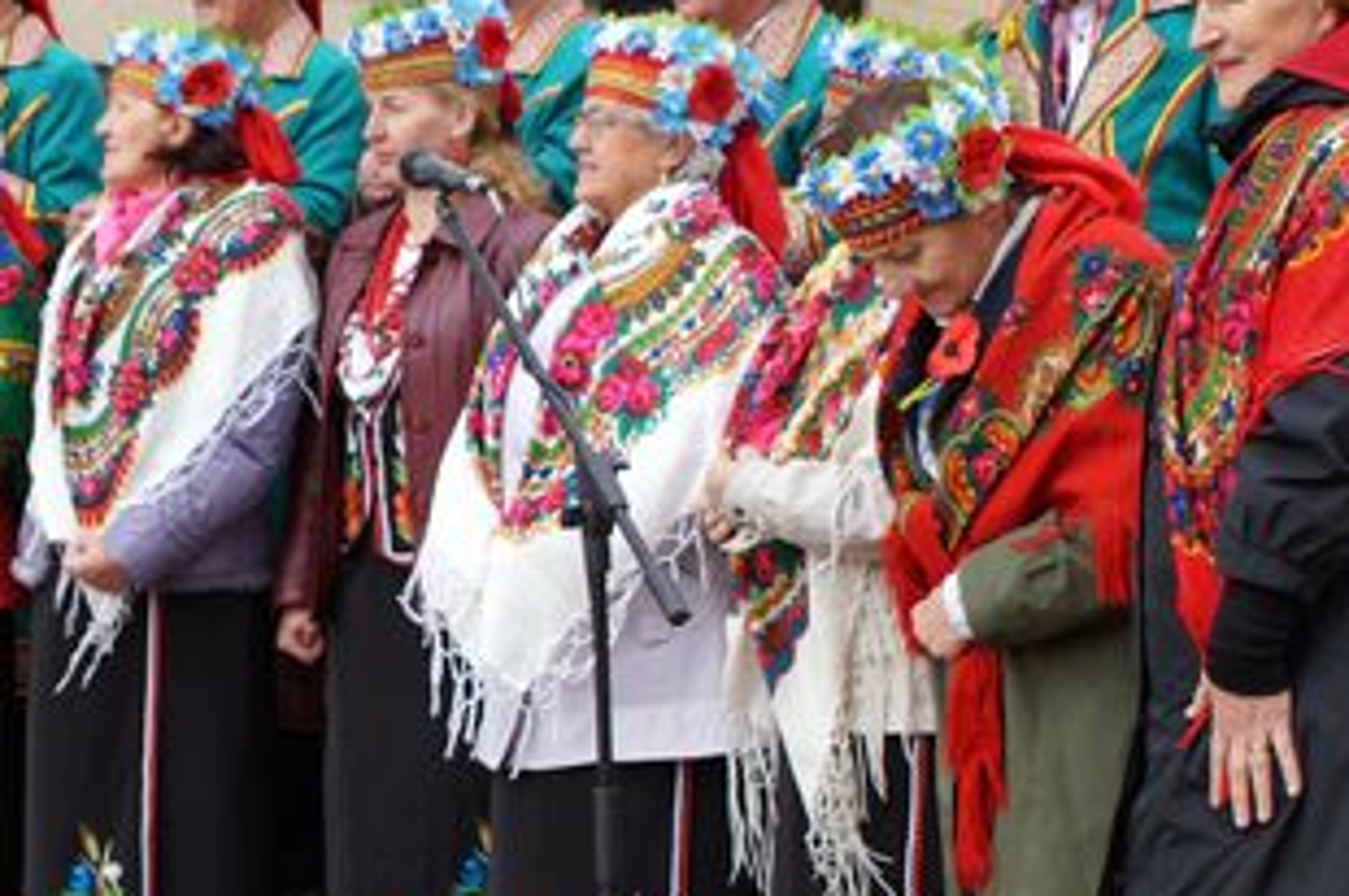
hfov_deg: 22.6
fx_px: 3294
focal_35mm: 88
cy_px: 576
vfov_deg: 15.5
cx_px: 165
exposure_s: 1/160
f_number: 5
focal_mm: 26
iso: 100
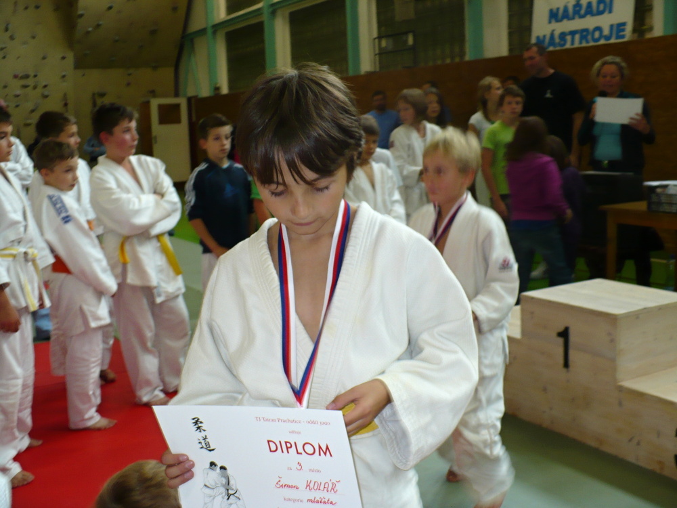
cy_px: 254
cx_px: 338
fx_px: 821
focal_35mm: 42
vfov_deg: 34.3
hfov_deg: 44.8
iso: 100
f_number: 2.9
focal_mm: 7
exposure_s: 1/30
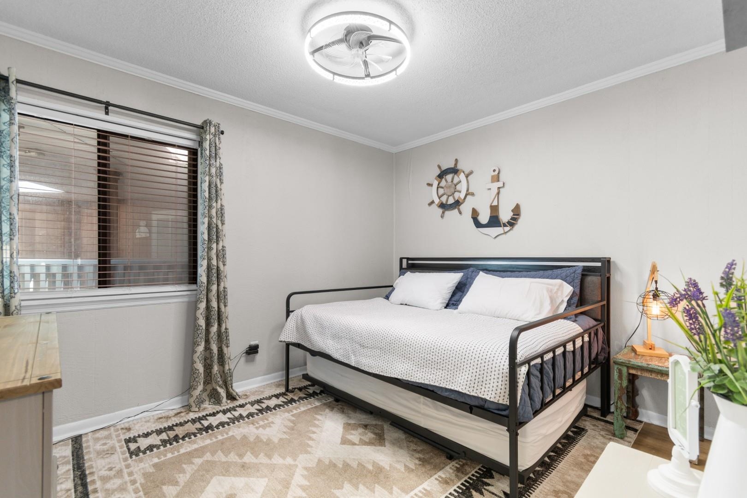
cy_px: 249
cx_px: 374
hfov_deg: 100.4
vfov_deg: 77.3
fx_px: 311
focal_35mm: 15
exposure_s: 1/2
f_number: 4.5
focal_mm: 10
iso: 100
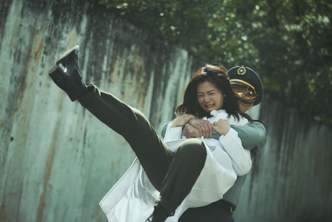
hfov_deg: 39.6
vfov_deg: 27.0
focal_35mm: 50
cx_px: 166
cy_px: 111
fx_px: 461
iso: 160
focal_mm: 50
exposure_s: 1/4000
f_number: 1.8
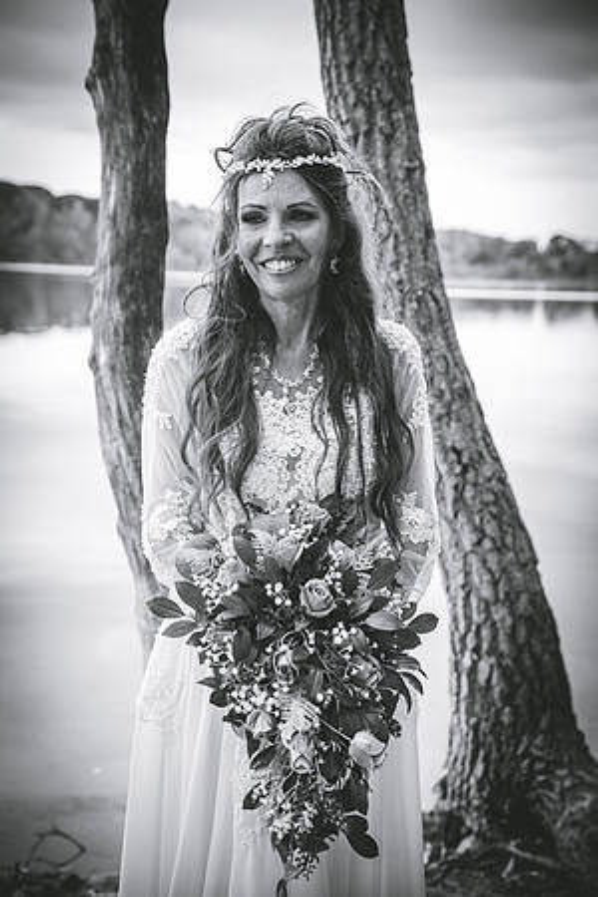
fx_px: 1869
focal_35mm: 75
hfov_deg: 18.2
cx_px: 299
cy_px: 448
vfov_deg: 27.0
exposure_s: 1/160
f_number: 5
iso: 320
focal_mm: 75
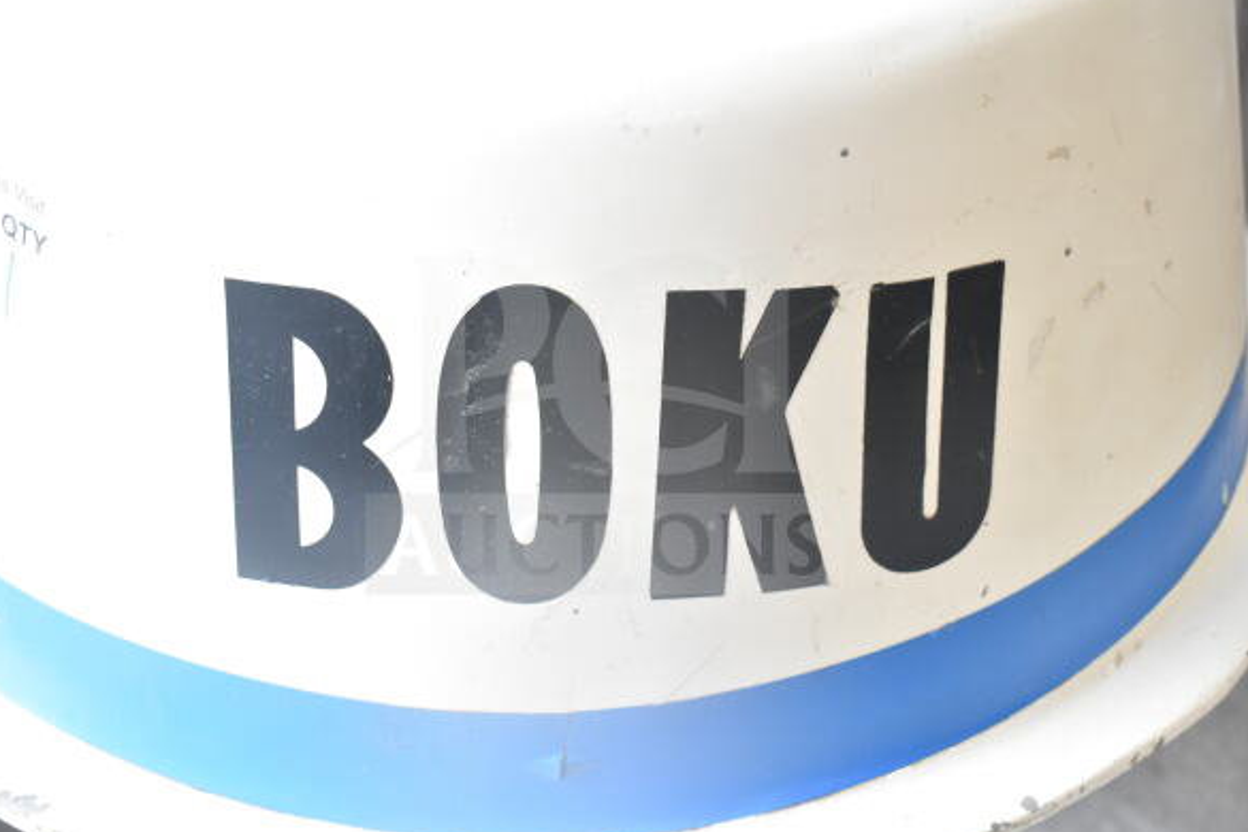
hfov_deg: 40.7
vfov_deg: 27.8
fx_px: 1682
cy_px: 426
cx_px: 604
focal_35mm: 49
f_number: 5
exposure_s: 1/100
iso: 1600
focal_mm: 31
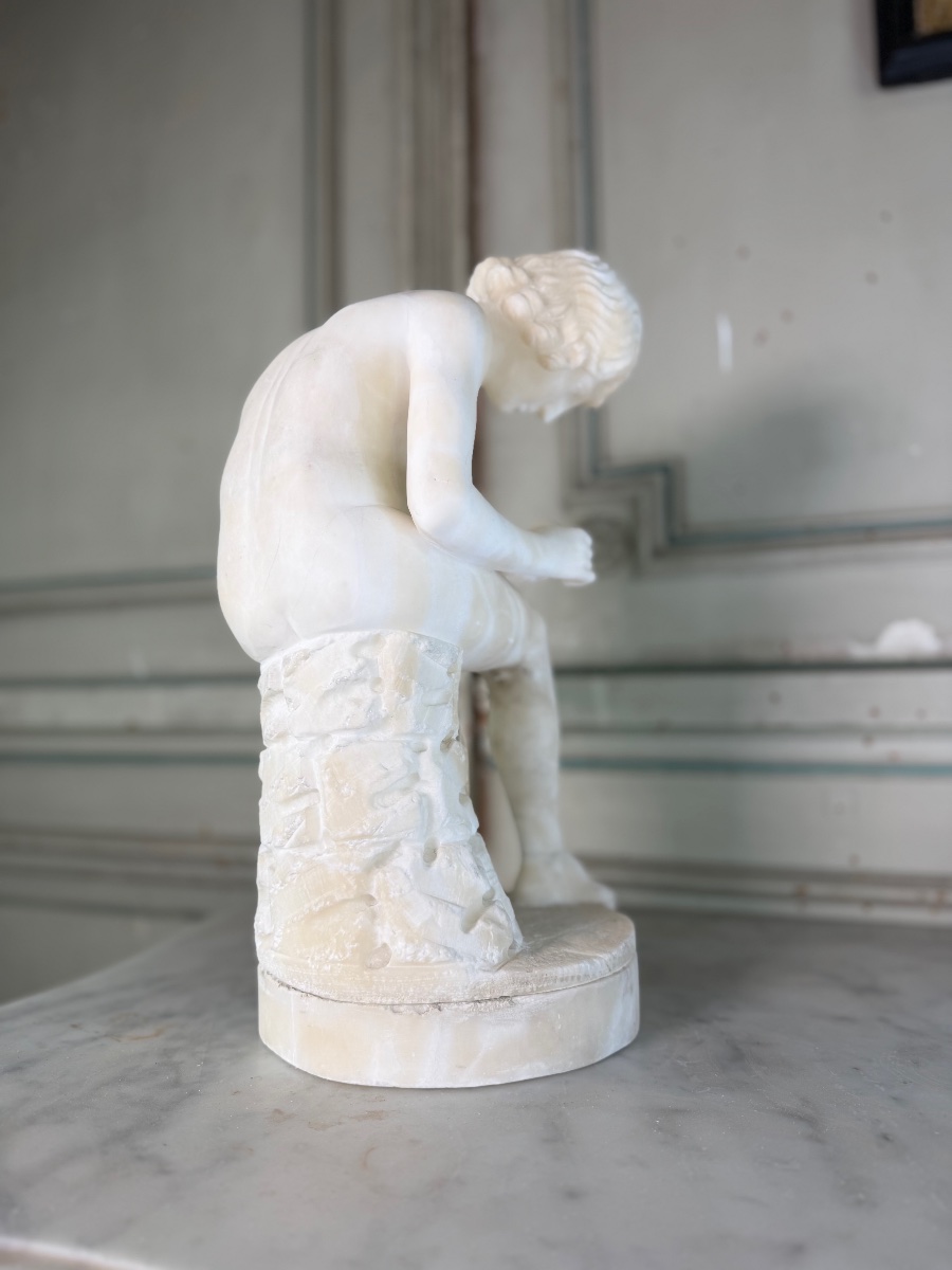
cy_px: 635
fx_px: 880
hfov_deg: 56.8
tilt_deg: +5.1
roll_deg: +1.2
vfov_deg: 71.6
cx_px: 476
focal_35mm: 24
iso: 50
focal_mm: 6.76
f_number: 1.78
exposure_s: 1/140
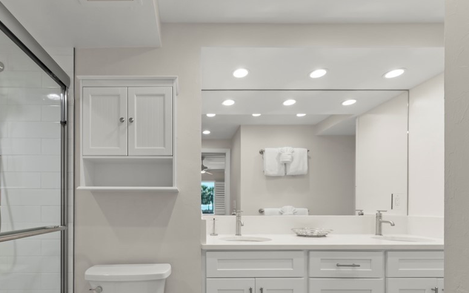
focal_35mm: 20
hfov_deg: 84.0
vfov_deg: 57.7
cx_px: 186
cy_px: 206
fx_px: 256
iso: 400
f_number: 11
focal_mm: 14
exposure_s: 1/8
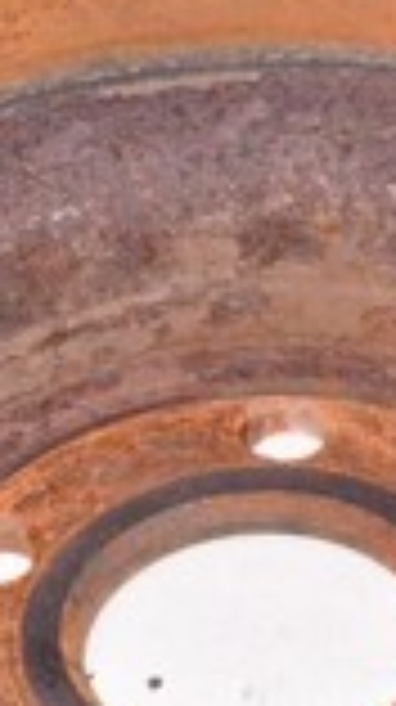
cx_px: 428
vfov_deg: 13.3
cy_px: 677
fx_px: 2997
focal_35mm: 160
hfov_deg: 7.5
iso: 1600
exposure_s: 1/200
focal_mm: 25
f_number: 8
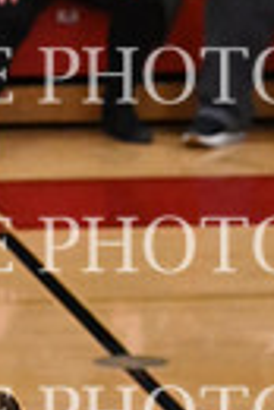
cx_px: 17
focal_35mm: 817
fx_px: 9302
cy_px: 669
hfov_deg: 1.7
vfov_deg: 2.5
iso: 6400
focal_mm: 122
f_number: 4
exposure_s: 1/400
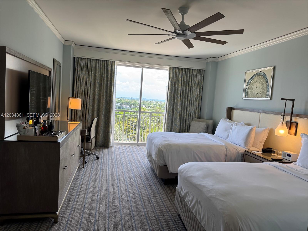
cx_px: 154
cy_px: 116
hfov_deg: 71.6
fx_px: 214
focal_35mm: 24
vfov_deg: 56.8
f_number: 1.78
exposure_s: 1/122
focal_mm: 6.76
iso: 50
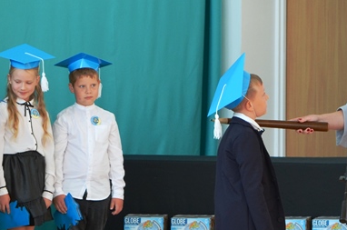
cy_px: 170
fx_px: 2010
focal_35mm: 209
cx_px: 89
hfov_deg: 9.8
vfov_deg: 6.5
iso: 400
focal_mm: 52
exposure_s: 1/80
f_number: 5.6
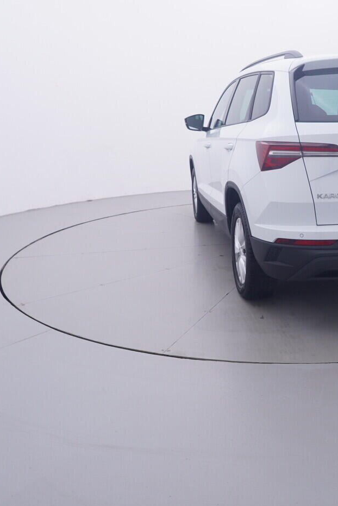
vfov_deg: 54.7
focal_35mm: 35
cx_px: 272
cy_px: 252
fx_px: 489
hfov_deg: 36.8
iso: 200
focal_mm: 15
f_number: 5
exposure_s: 1/80
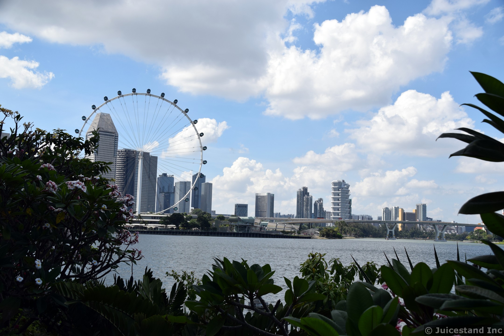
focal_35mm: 39
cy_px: 168
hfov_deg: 49.6
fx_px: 546
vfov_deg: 34.2
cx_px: 252
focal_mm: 26
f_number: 10
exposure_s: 1/400
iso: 200
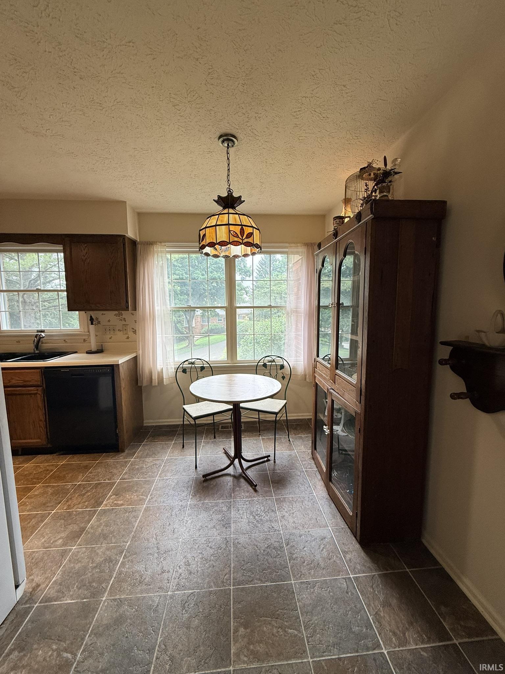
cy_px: 337
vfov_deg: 102.1
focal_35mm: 14
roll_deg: +0.5
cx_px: 252
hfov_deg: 85.7
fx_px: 272
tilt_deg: -4.8
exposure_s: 1/120
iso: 80
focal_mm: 2.22
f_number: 2.2
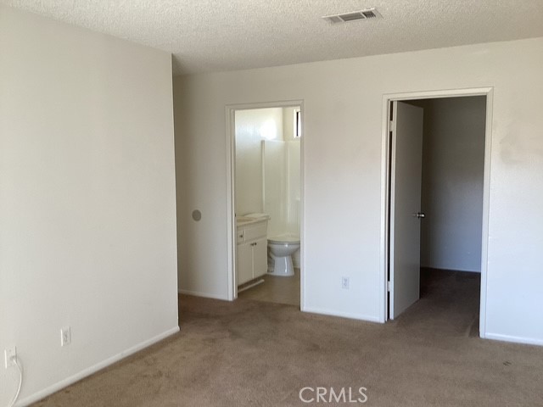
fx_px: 486
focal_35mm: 31
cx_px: 272
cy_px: 204
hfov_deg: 58.4
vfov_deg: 45.4
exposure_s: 1/60
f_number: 2.4
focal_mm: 3.3
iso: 80
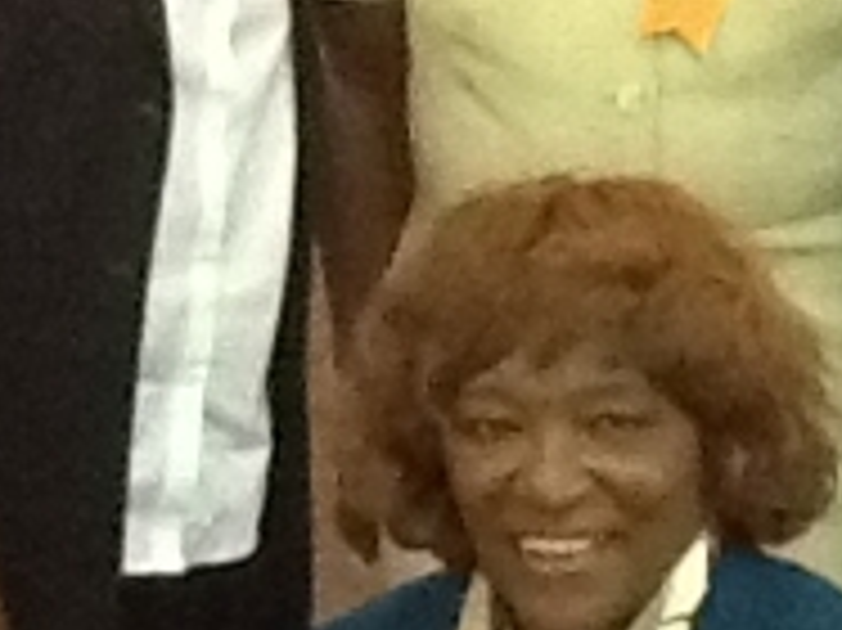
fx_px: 3330
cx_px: 545
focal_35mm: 137
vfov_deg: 10.8
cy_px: 162
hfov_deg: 14.4
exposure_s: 1/24
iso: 500
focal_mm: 2.03
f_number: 2.4
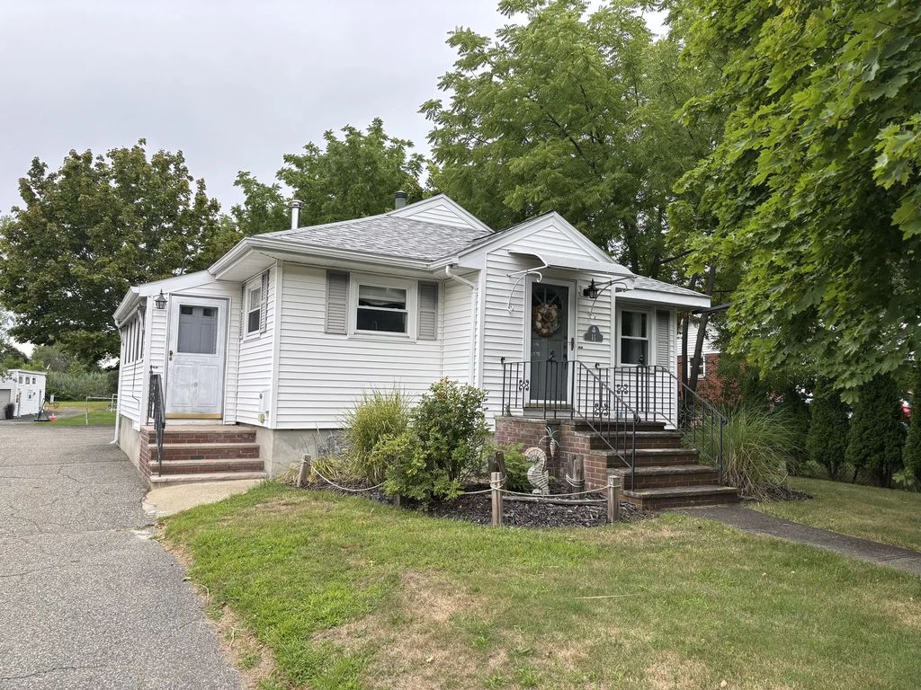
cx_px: 460
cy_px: 345
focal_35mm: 26
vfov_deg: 53.1
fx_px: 692
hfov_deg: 67.3
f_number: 1.6
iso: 50
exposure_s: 1/544
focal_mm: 5.96
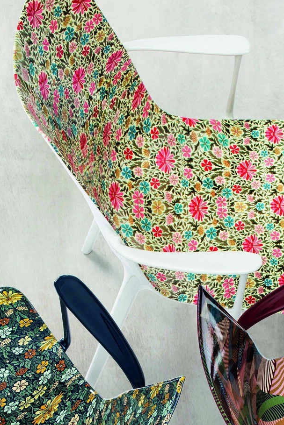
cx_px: 189
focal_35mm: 87
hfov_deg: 15.7
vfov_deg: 22.7
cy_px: 395
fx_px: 1029
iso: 100
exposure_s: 1/125
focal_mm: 44
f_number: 16
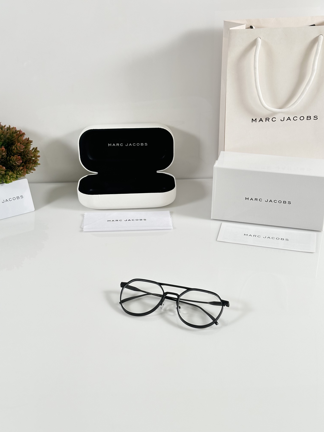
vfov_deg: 39.7
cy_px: 216
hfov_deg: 30.3
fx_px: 599
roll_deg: +0.8
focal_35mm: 48
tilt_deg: -30.7
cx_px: 162
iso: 64
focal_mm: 6.86
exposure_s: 1/100
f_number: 1.78
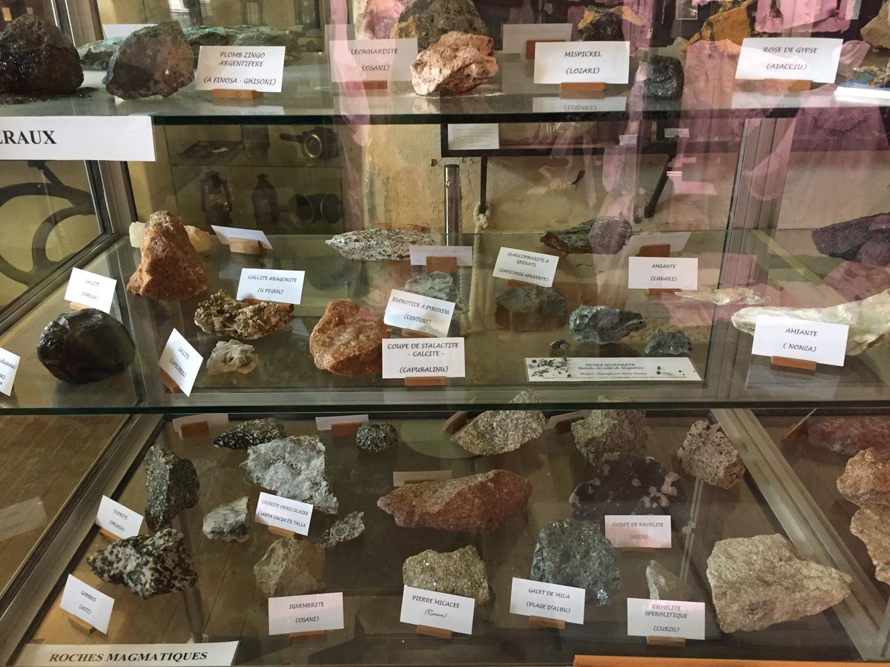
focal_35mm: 29
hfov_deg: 61.7
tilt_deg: -27.1
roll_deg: +0.6
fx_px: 746
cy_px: 334
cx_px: 445
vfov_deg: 48.2
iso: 250
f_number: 2.2
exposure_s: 1/20
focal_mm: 4.15
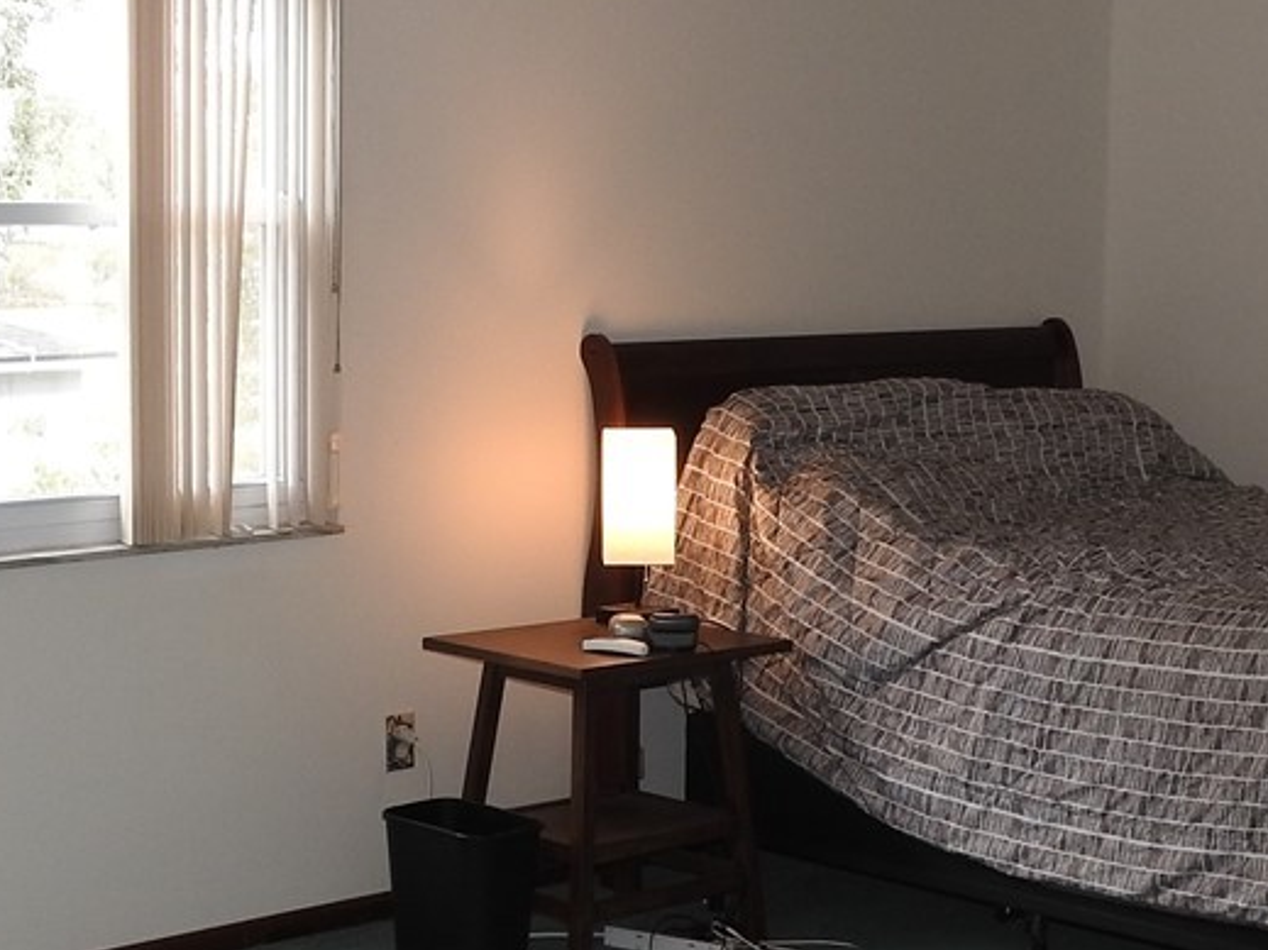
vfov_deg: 19.9
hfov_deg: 26.3
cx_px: 516
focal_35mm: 74
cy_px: 559
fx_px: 2710
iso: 100
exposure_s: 1/30
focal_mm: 4.3
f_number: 3.3
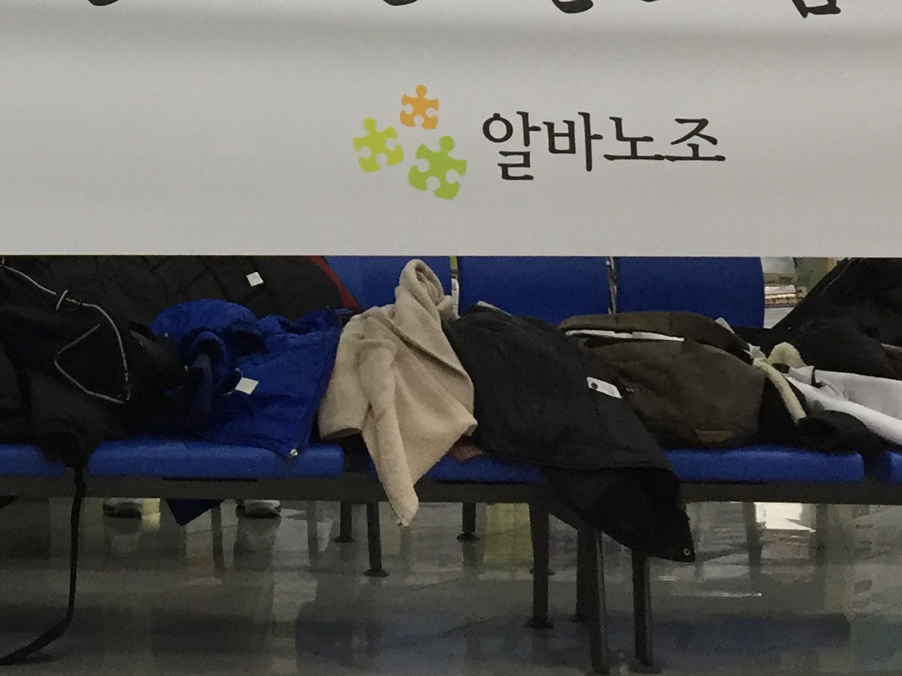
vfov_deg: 16.4
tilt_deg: +9.6
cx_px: 135
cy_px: -211
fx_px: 2214
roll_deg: -1.9
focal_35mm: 85
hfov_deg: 22.6
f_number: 2.2
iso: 40
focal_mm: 4.15
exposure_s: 1/30
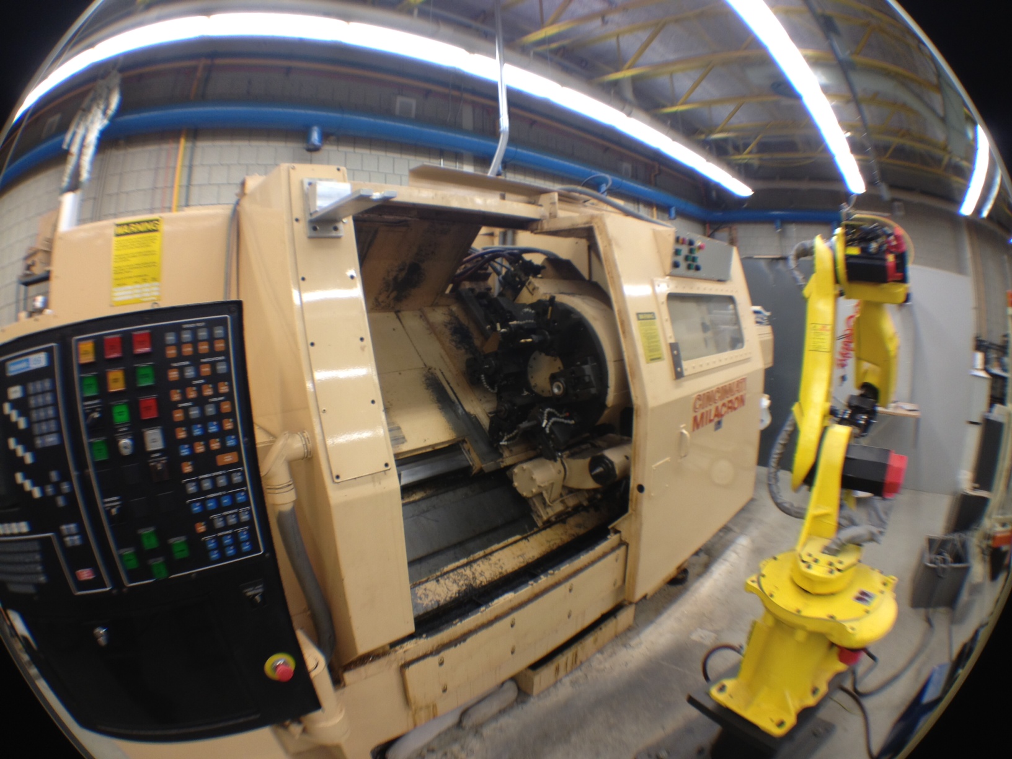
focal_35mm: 35
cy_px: 380
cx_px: 506
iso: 64
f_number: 2.4
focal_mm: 4.28
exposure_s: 1/24
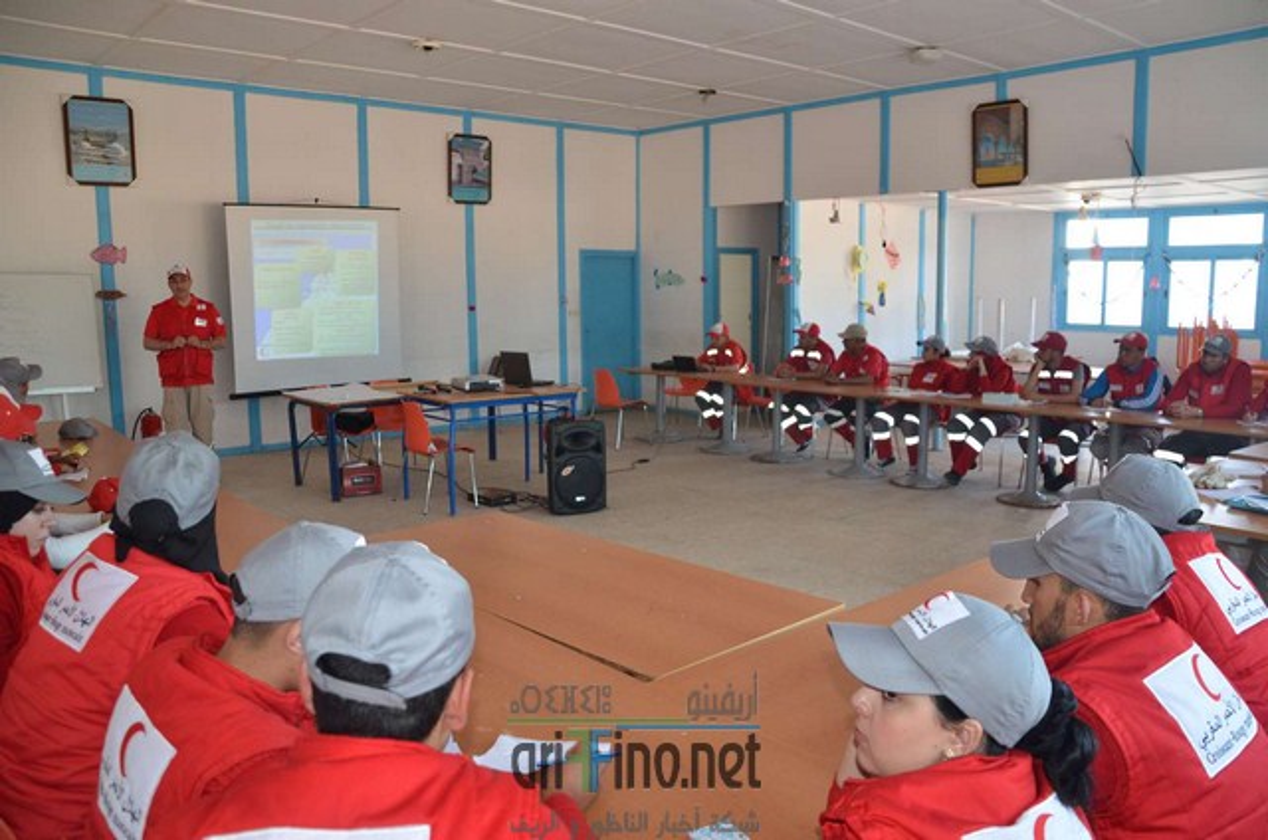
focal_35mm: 27
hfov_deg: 67.5
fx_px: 949
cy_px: 420
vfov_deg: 47.7
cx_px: 634
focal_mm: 18
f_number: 3.5
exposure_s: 1/60
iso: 400
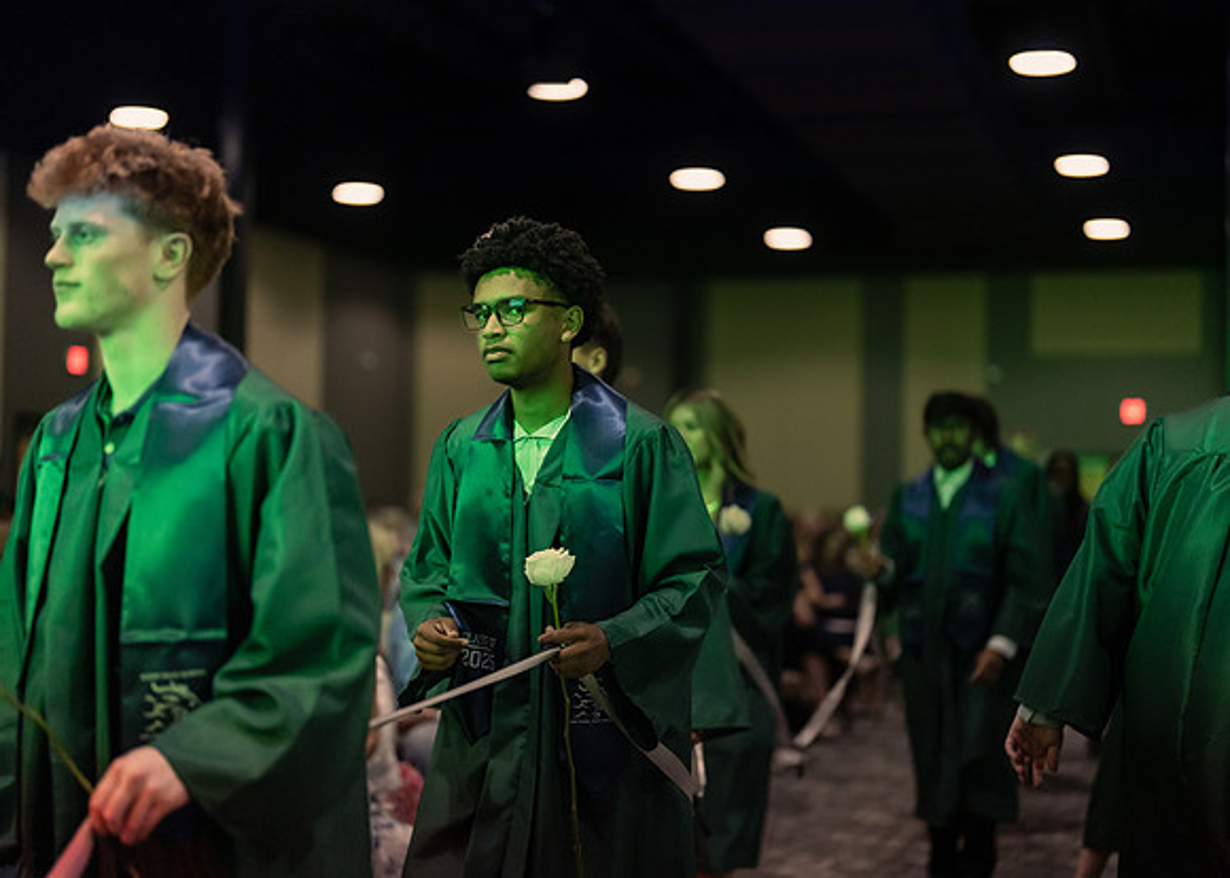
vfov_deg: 26.6
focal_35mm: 53
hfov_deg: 36.7
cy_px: 439
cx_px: 615
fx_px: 1854
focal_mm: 50
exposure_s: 1/500
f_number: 1.2
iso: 1250
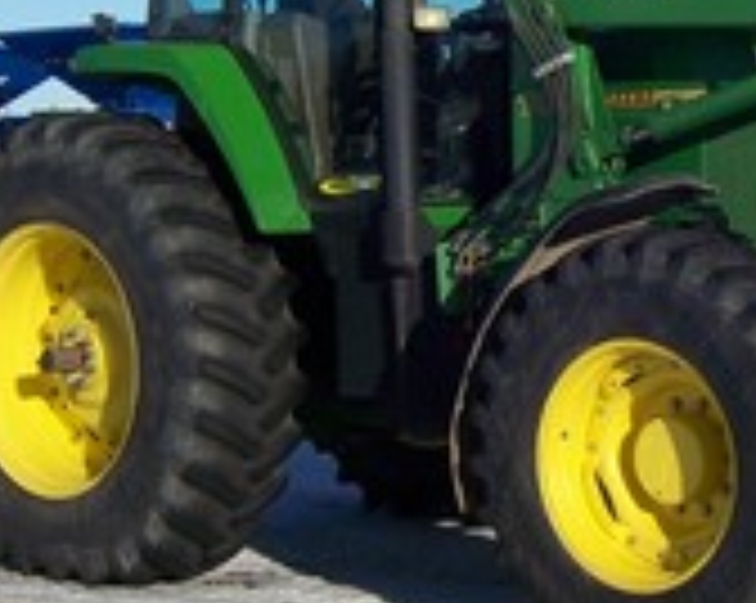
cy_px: 207
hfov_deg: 16.8
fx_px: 2548
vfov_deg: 13.5
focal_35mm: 114
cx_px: 603
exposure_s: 1/800
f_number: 4.5
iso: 80
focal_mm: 6.2
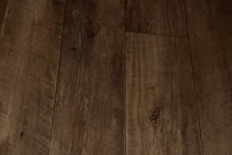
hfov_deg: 23.9
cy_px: -405
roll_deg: +1.1
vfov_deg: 9.2
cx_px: 54
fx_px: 542
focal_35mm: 84
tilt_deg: -8.1
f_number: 2.2
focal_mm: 2.22
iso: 100
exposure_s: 1/121
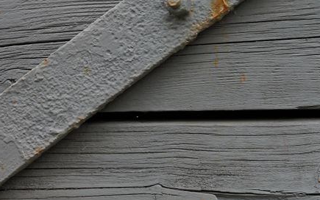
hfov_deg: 16.7
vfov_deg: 11.4
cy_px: 171
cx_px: 468
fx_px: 994
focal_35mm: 114
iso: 200
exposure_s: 1/125
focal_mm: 38
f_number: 8
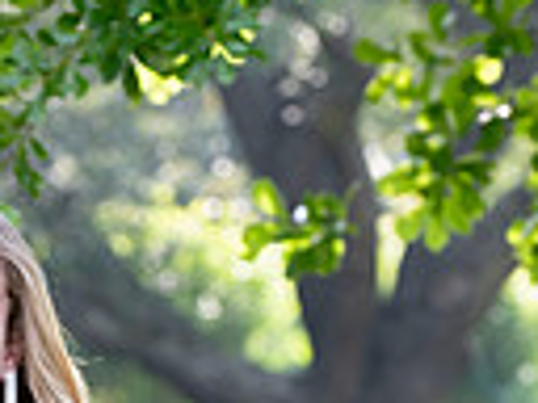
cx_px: -84
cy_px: 781
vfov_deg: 2.8
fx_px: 8144
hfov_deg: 3.8
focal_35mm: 524
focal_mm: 155
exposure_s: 1/60
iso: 250
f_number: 7.1
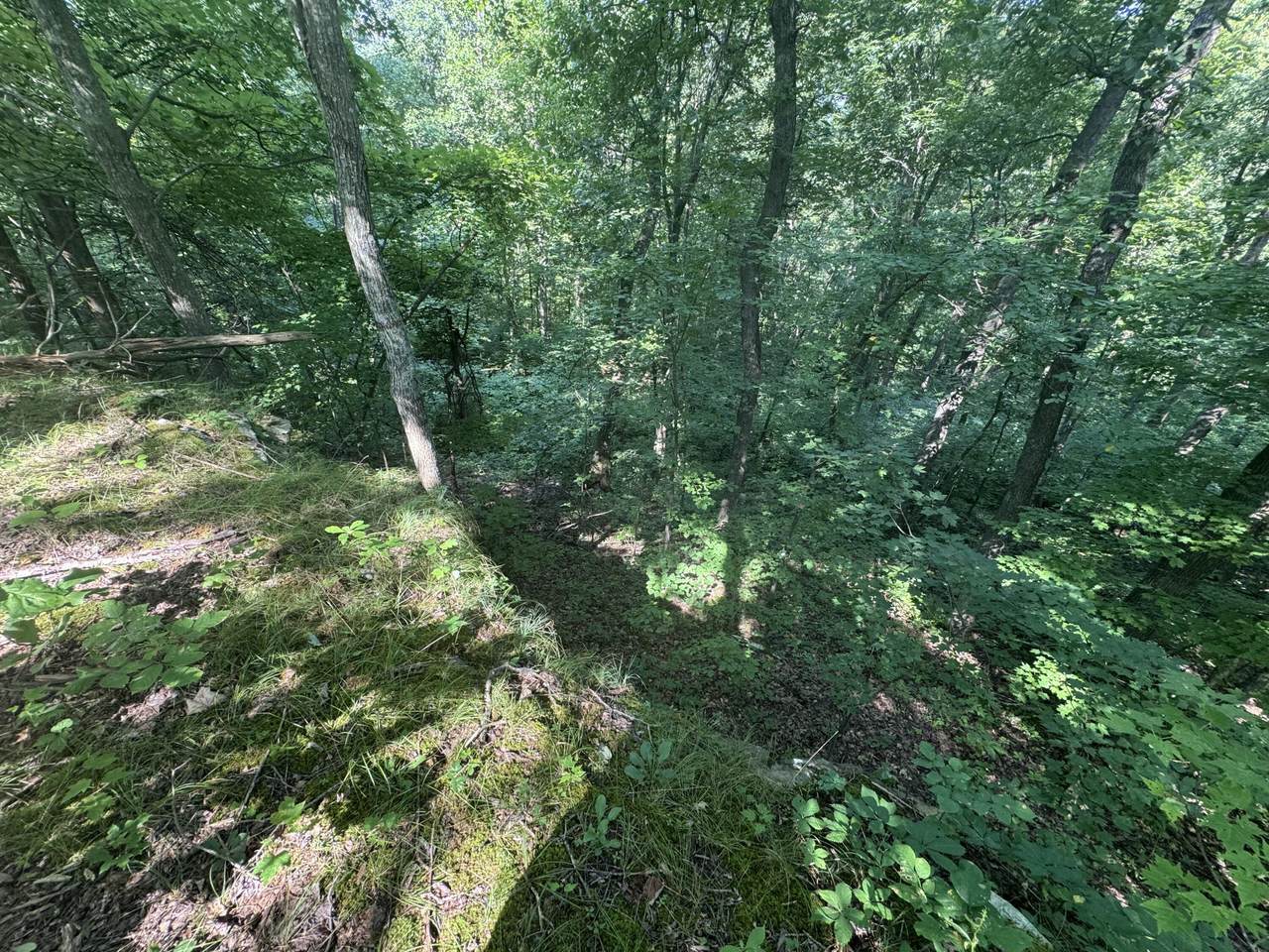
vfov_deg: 85.7
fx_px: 513
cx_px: 634
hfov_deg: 102.1
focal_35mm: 14
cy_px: 476
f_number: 2.2
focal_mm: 2.22
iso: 160
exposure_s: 1/99
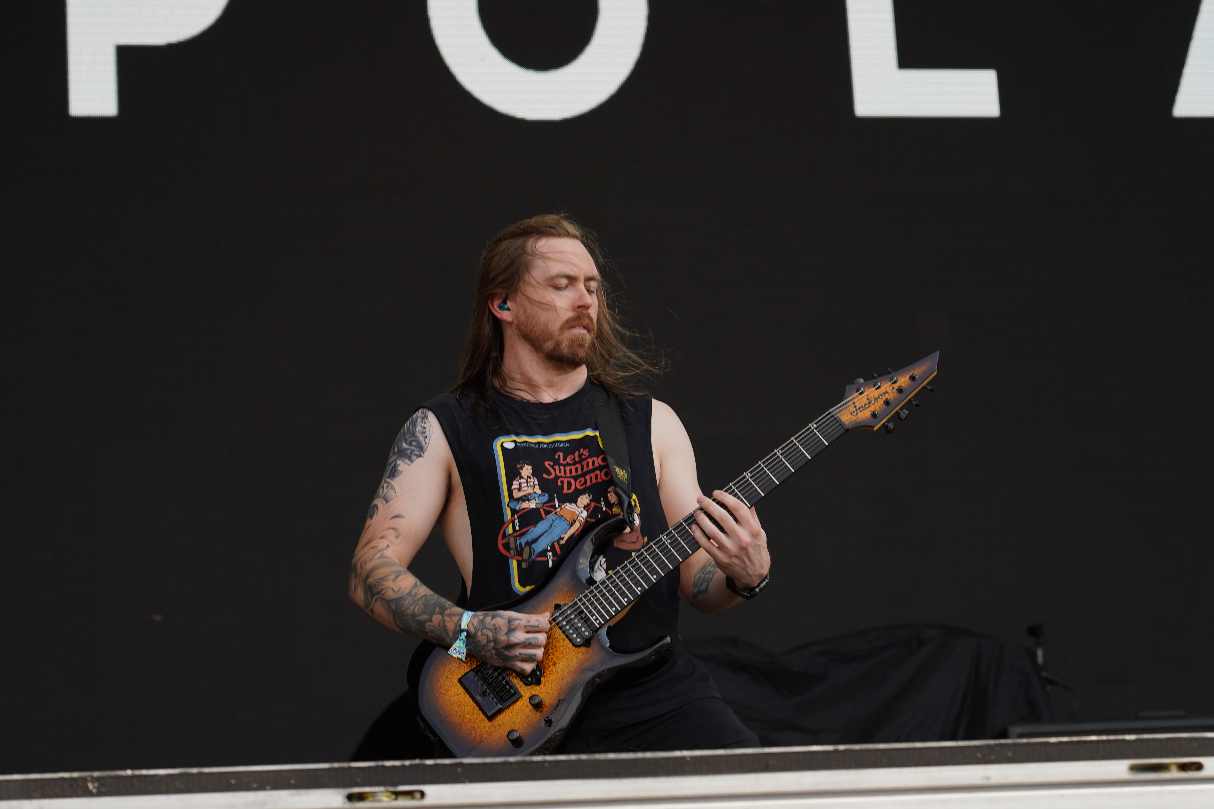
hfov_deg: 16.8
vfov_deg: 11.2
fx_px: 4114
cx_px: 545
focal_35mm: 122
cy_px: 398
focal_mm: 105
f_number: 5.6
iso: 100
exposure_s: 1/250
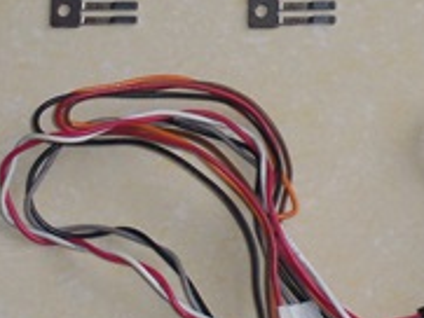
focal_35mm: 240
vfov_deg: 6.2
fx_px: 2942
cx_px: 417
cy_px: 78
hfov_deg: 8.2
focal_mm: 14.9
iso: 125
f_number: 4.5
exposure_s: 1/100
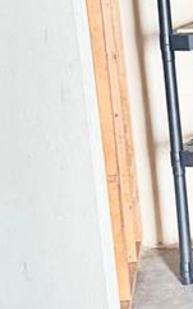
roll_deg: +3.2
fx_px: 1062
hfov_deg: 9.6
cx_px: 399
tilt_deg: -12.5
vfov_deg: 16.5
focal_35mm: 126
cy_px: 98
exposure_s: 1/60
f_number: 1.78
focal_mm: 6.76
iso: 500
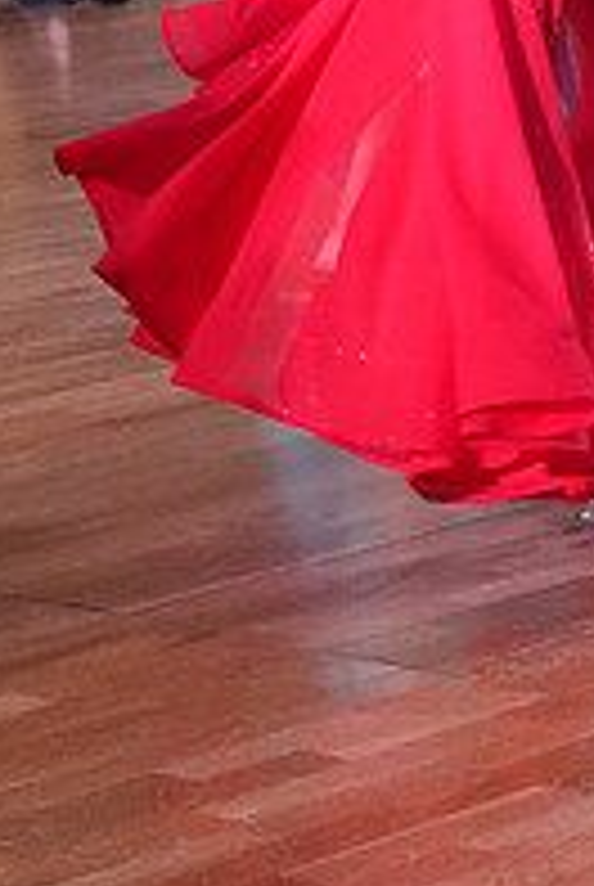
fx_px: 3625
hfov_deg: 9.2
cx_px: 772
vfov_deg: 13.3
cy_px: -382
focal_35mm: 147
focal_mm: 50
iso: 5000
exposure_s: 1/320
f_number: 6.3
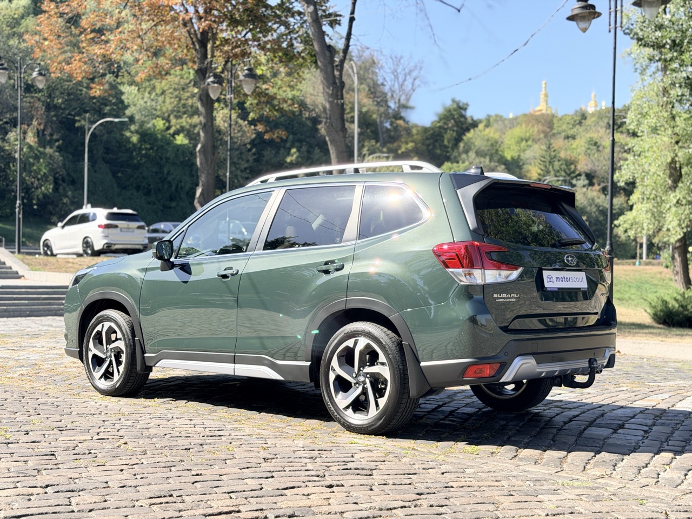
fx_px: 960
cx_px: 346
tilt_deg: +0.8
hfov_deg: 39.7
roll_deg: -0.3
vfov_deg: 30.3
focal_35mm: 48
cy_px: 260
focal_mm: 6.76
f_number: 1.78
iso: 100
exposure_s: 1/2667
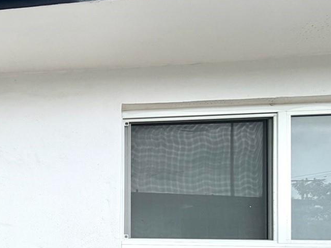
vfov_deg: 37.2
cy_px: 237
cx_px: -23
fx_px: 335
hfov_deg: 42.7
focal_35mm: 35
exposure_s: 1/770
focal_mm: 2.22
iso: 40
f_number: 2.2
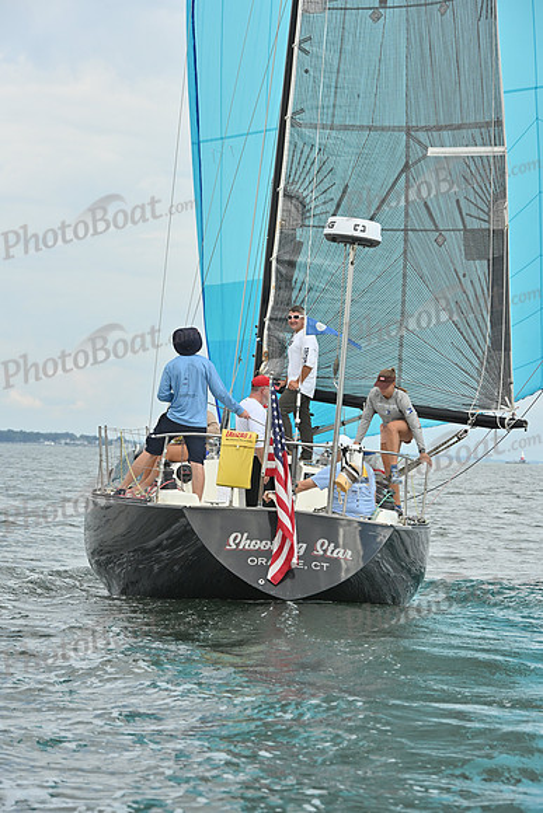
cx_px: 272
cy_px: 406
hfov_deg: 12.2
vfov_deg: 18.3
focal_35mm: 112
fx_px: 2532
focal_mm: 112
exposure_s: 1/1250
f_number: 7.1
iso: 320
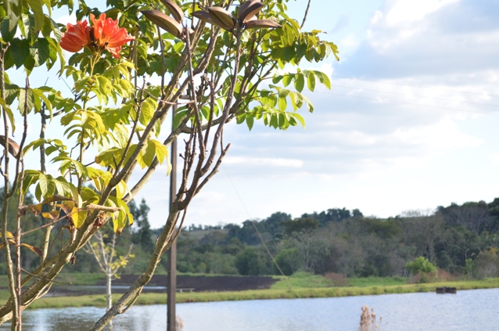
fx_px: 1171
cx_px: 206
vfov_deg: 16.1
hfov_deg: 24.0
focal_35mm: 85
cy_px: 200
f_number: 5.3
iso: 500
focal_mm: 45
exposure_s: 1/640
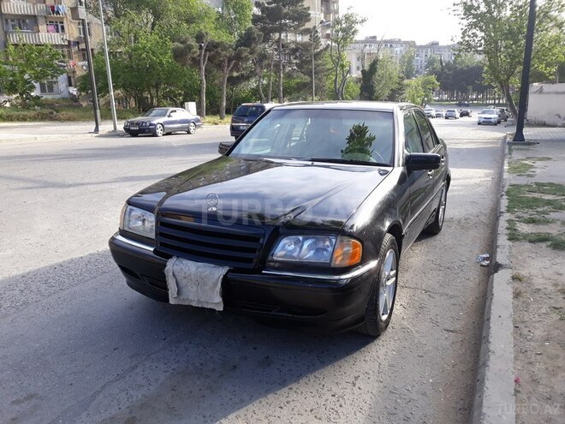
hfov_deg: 65.3
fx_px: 441
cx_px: 282
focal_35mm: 27
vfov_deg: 51.4
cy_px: 212
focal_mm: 3.71
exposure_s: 1/270
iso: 40
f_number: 1.7
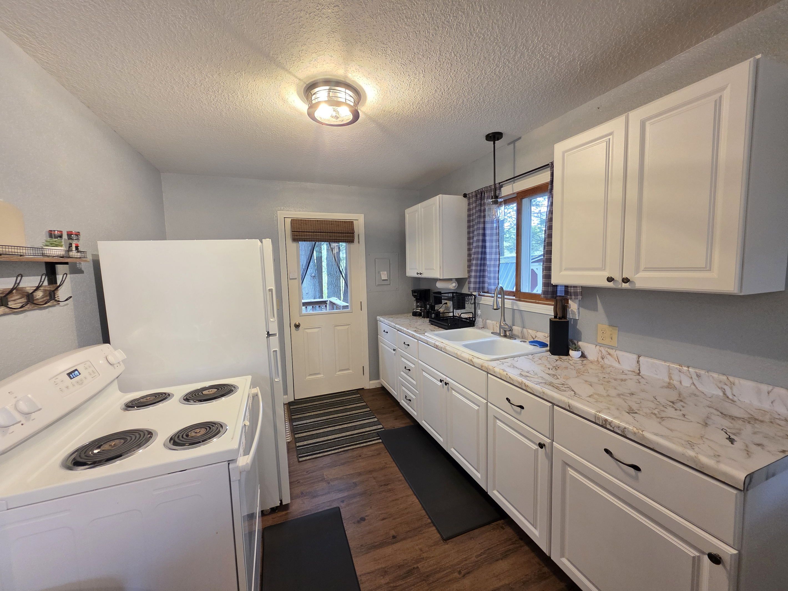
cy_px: 296
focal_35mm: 13
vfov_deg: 89.9
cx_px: 394
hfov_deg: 106.2
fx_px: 296
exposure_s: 1/60
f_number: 1.9
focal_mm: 2.2
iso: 400
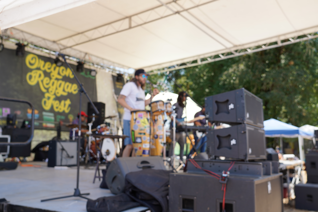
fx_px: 309
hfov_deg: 54.4
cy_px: 106
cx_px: 159
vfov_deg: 37.9
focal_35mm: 35
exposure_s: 1/200
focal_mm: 35
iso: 100
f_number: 4.5
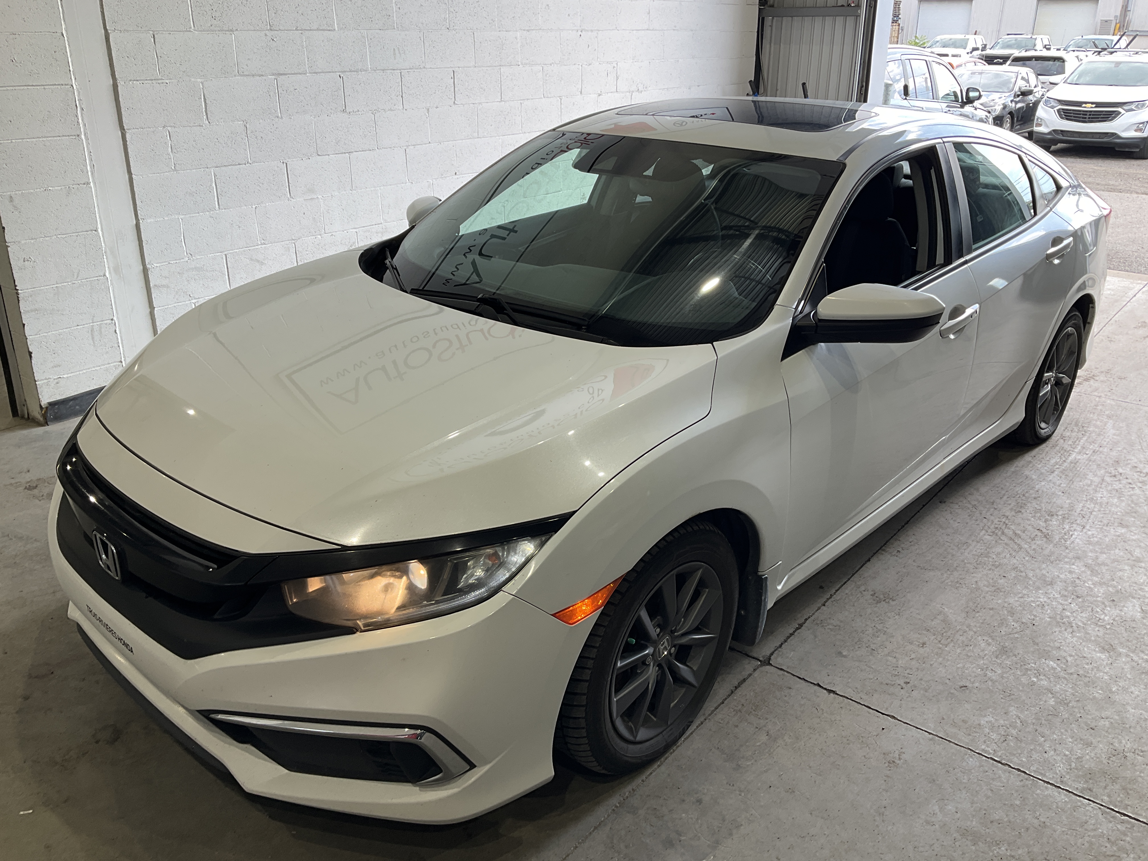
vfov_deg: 48.2
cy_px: 430
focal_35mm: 29
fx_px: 962
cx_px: 574
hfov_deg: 61.7
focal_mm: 3
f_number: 1.8
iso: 20
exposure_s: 1/122
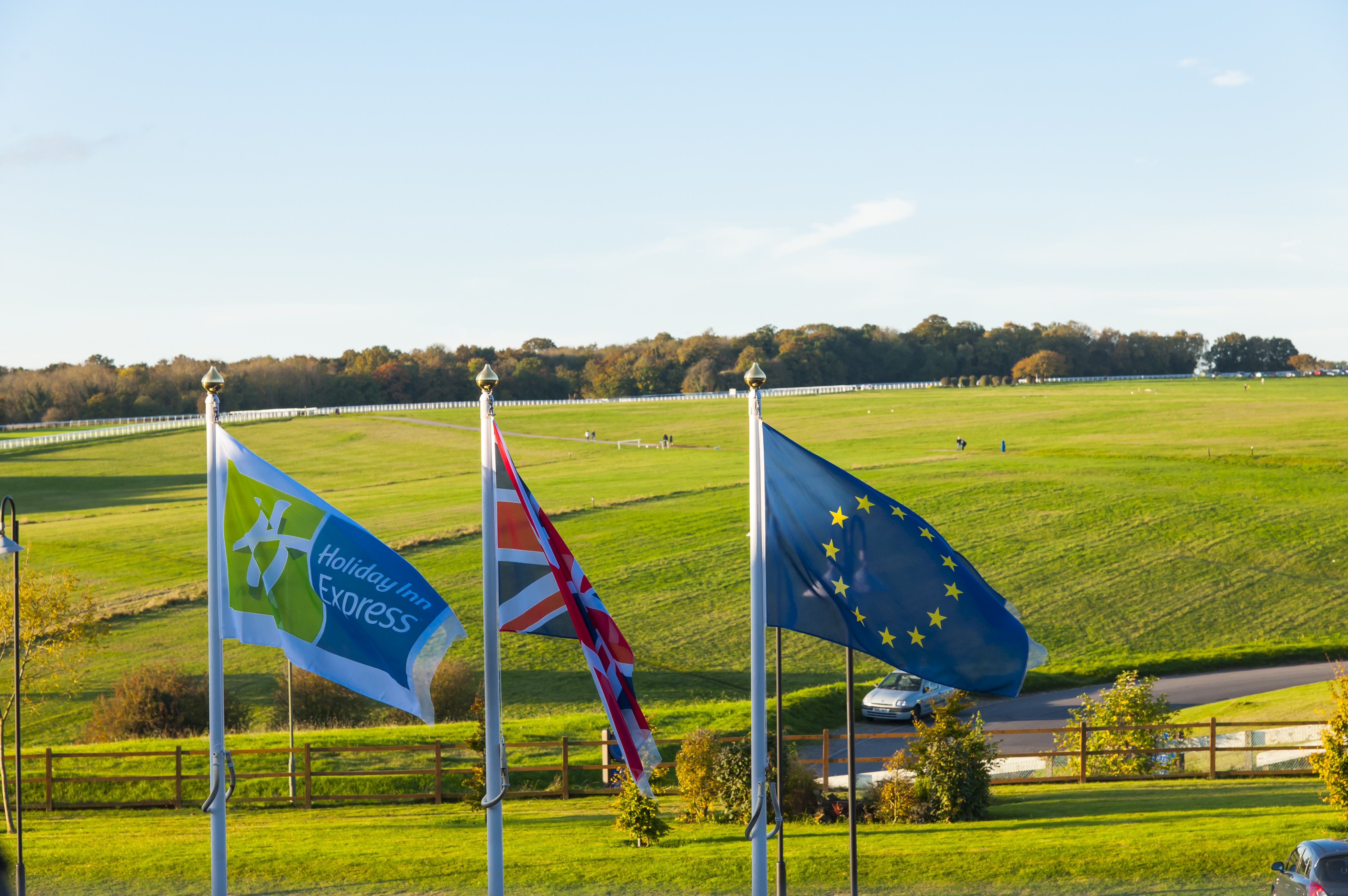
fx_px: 4116
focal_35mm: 110
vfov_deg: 12.4
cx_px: 674
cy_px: 448
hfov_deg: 18.6
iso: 800
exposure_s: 1/400
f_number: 10
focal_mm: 110
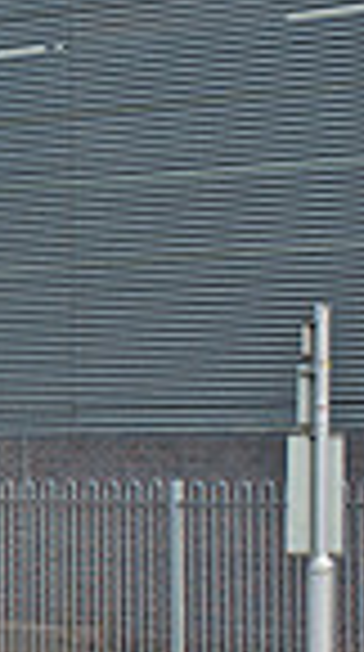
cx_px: -737
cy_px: 373
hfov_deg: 5.8
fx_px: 3365
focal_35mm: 195
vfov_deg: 11.1
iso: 200
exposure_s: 1/200
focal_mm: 31
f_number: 7.1
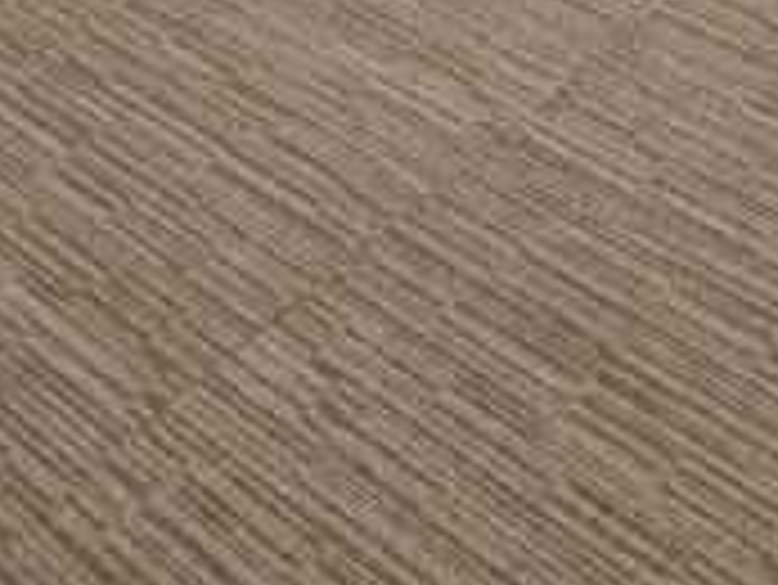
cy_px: -886
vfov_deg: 12.8
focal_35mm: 83
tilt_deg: -6.5
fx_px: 1867
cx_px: 490
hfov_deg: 23.5
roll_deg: +1.3
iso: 160
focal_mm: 2.22
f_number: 2.2
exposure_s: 1/100
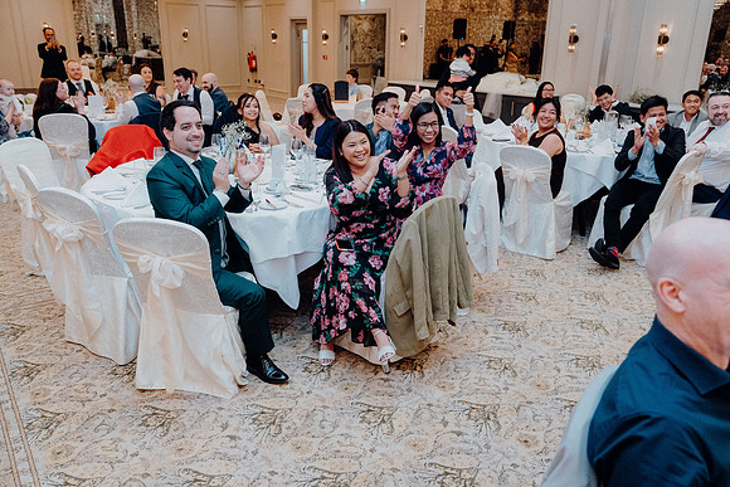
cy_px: 244
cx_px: 365
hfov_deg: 63.6
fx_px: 588
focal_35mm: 29
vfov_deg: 45.0
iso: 3200
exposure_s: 1/160
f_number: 3.5
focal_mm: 29
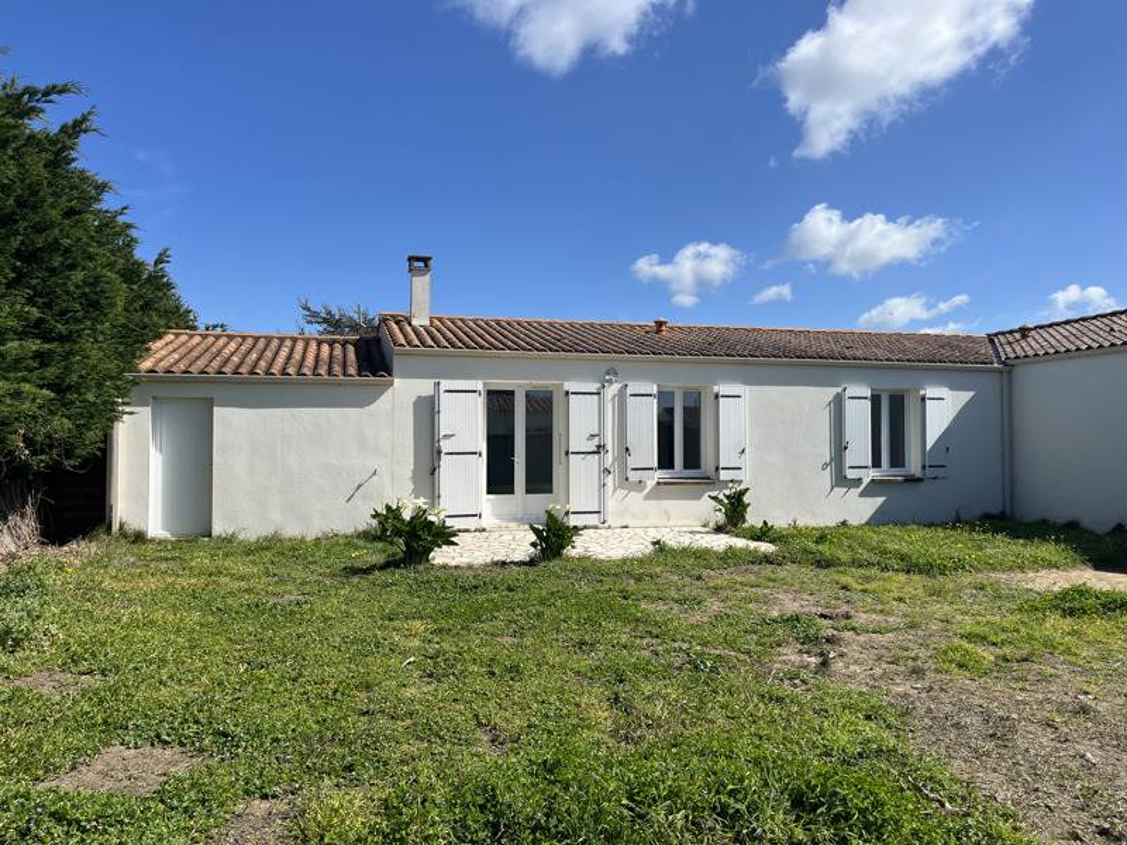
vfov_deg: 53.1
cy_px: 422
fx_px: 846
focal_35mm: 26
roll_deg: -0.4
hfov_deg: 67.3
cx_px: 564
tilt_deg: +2.1
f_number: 1.6
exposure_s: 1/5076
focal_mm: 5.1
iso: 50
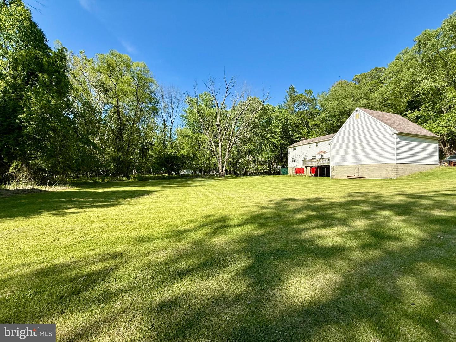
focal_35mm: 14
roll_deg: +0.1
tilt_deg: +0.5
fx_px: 184
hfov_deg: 102.1
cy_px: 171
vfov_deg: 85.7
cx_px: 228
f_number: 2.2
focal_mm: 2.22
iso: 64
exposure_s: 1/1464
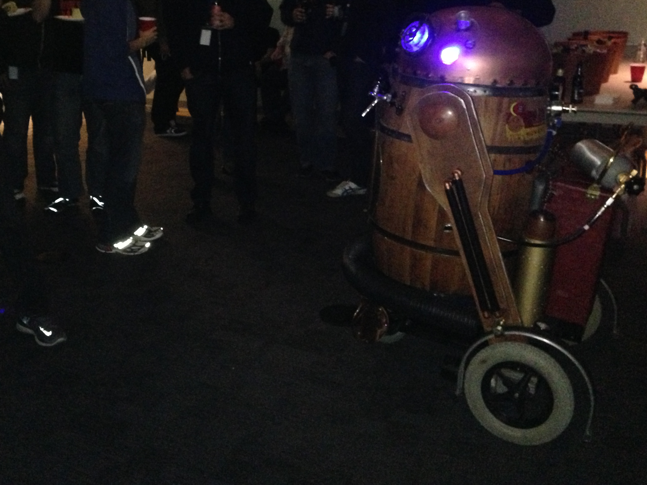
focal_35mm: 42
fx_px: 785
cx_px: 247
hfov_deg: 44.5
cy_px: 179
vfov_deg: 34.1
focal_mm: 4.13
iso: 800
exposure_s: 1/16
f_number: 2.4
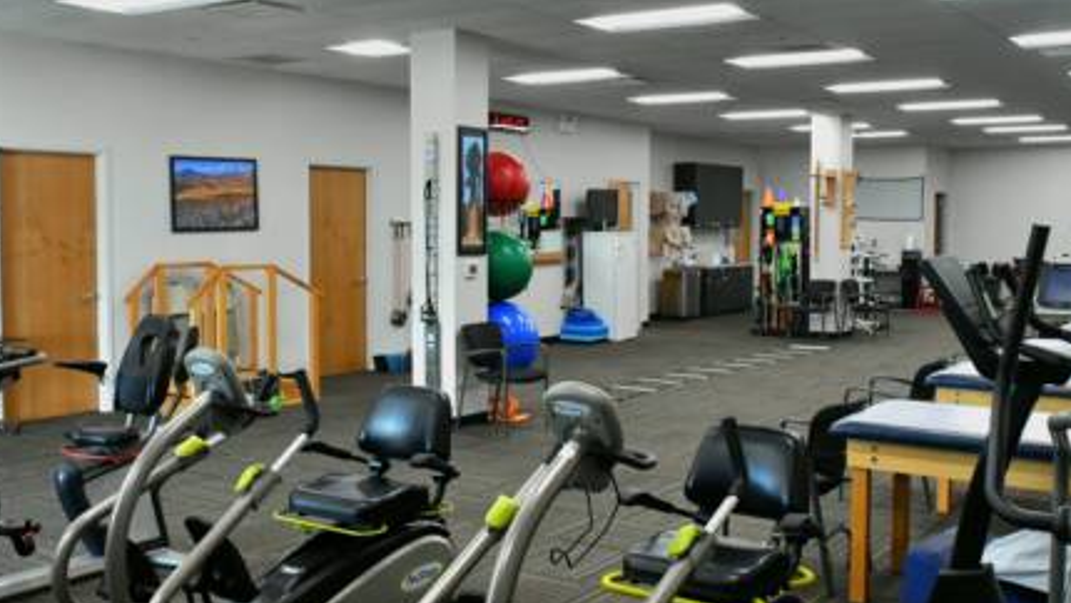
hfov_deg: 50.4
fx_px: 1136
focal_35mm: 40
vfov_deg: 29.7
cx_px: 580
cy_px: 283
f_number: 9
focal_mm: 18
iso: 1600
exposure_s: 1/50
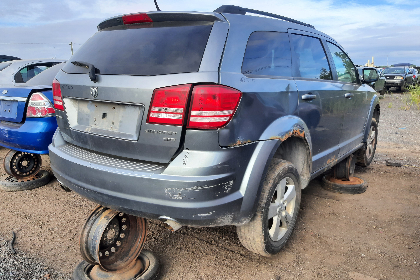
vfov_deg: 46.3
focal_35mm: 28
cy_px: 125
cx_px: 217
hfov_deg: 65.5
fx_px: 327
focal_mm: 3.92
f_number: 1.7
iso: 40
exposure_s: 1/630
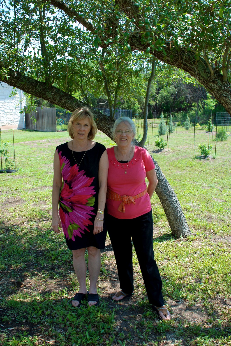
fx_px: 345
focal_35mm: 36
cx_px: 116
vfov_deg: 53.1
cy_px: 173
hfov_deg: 37.0
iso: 100
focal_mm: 24
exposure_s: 1/125
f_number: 5.6
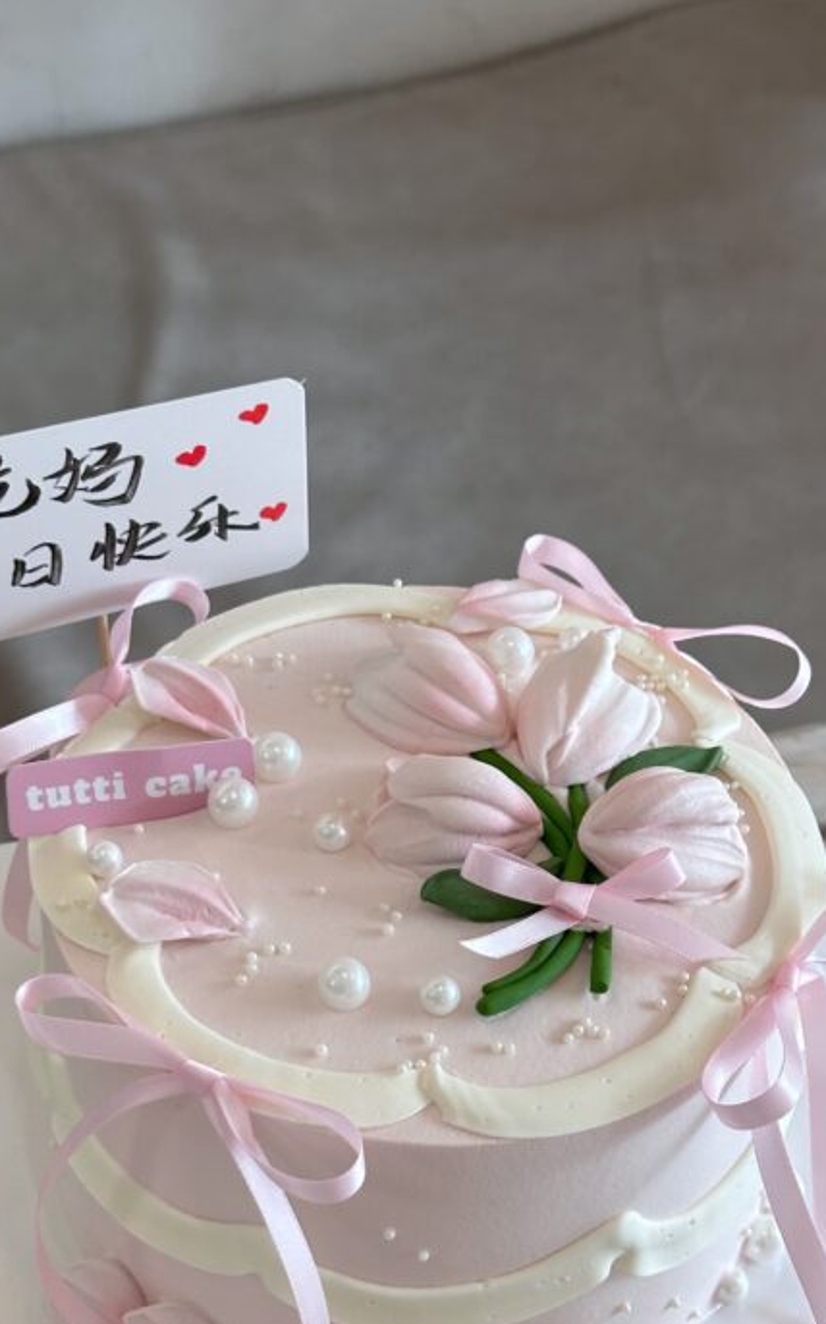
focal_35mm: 76
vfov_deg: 26.9
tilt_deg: -46.9
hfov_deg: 17.1
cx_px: 442
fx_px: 2741
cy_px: 921
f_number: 1.78
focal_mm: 6.86
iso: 50
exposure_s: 1/50
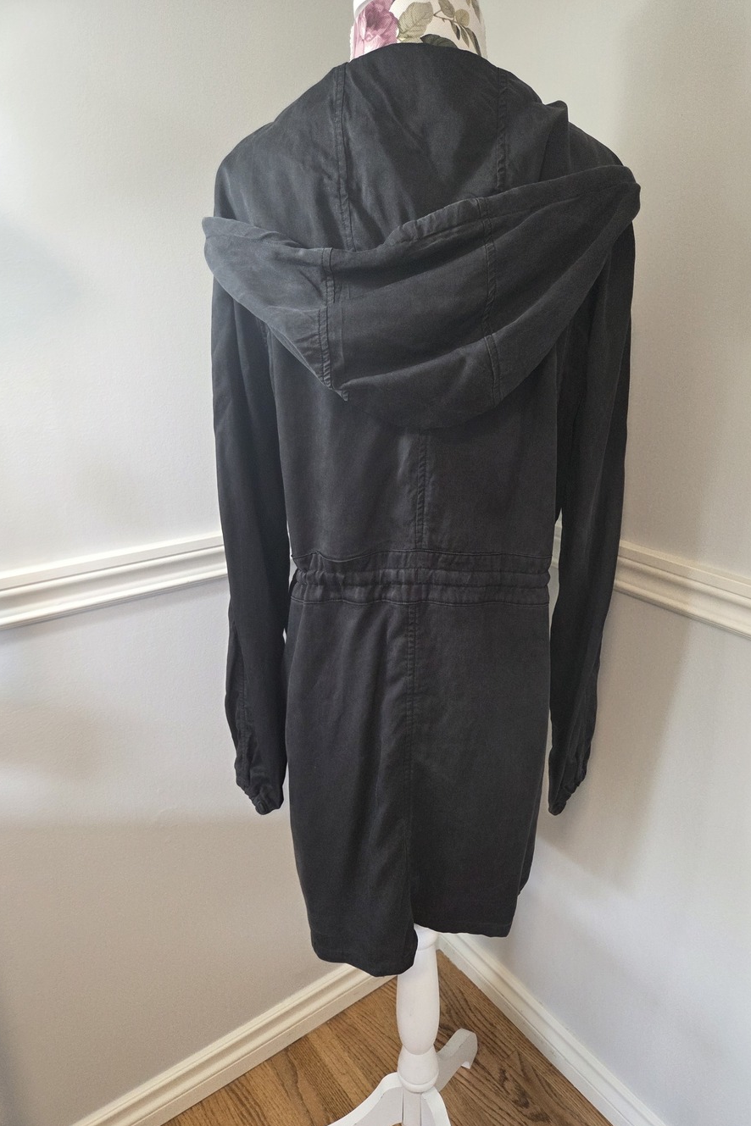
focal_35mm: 24
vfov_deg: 73.7
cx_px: 420
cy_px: 564
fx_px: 751
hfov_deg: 53.0
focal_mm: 5.4
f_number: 1.8
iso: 320
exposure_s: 1/120
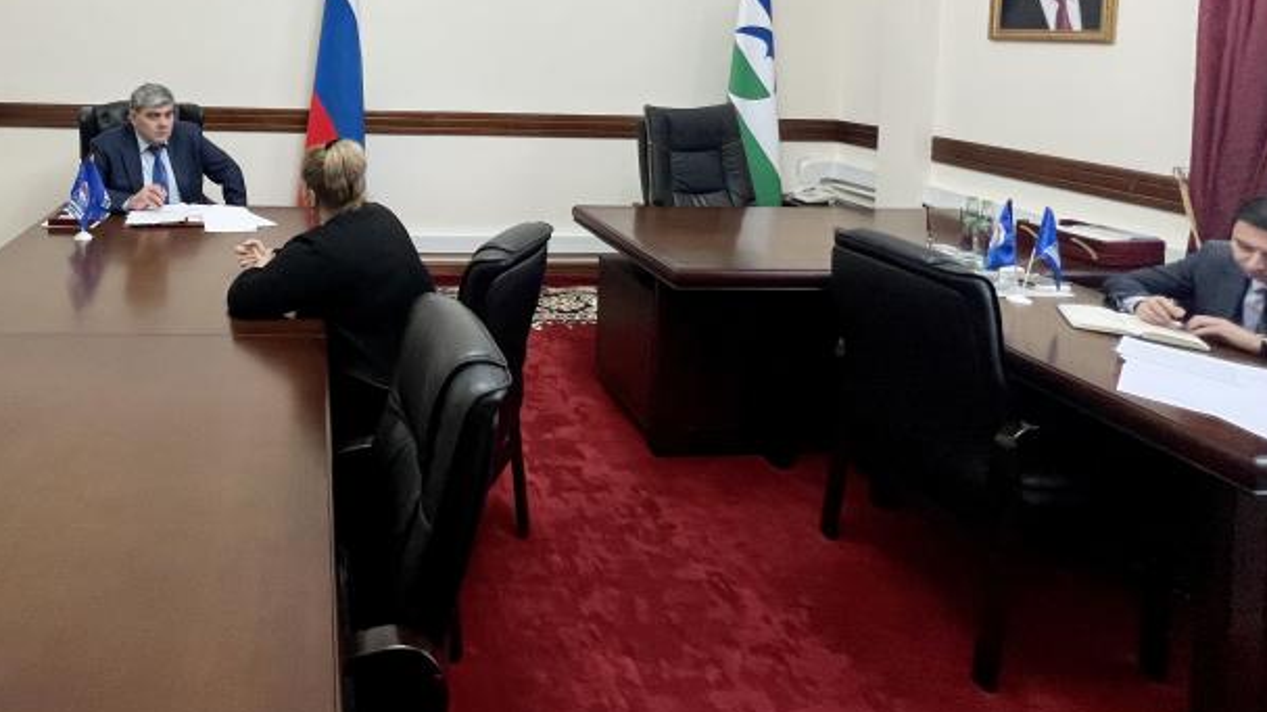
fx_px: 705
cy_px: 43
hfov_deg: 79.1
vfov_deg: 47.0
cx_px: 359
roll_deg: -1.9
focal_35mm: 21
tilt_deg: -0.7
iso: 200
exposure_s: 1/50
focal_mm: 1.57
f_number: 1.8
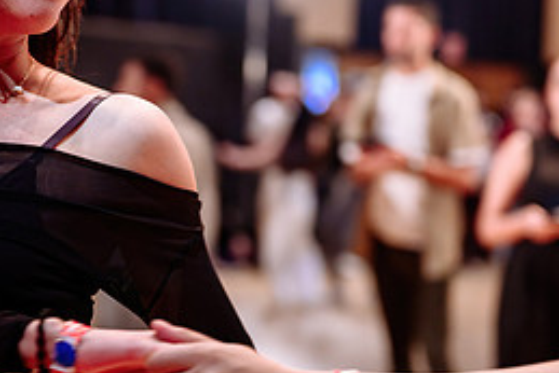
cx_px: 222
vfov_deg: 9.4
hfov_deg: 14.0
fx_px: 2268
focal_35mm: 146
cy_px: 130
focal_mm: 57
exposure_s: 1/200
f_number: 2
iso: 1600
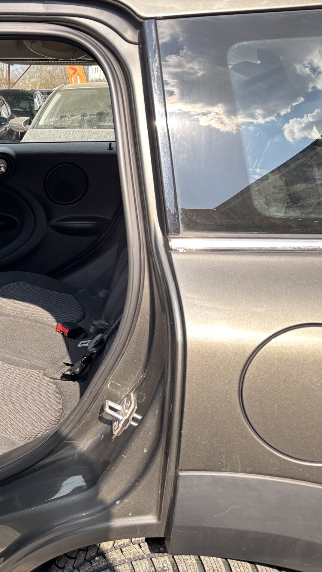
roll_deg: -0.7
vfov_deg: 52.8
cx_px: -57
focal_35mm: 38
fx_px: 577
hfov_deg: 27.7
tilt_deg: -12.0
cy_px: 285
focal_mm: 5.96
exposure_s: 1/315
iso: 50
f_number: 1.6
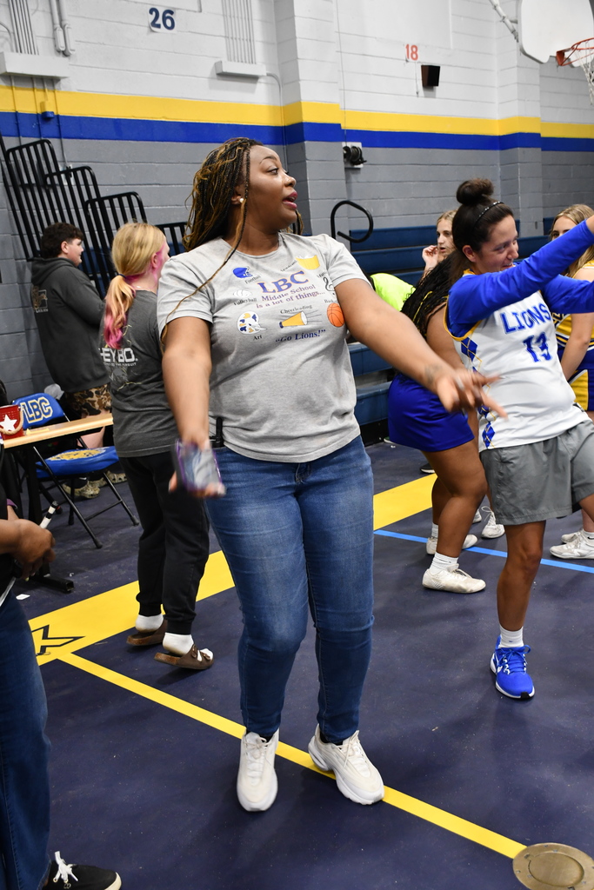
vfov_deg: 49.5
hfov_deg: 34.2
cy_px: 445
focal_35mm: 39
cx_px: 297
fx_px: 965
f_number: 3.8
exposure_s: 1/125
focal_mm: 26
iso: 1800
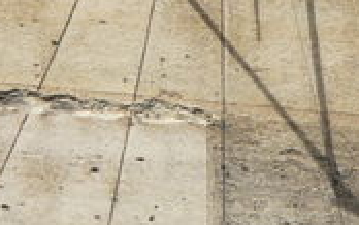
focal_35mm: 1252
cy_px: 14
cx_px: 231
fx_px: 12257
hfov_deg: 1.7
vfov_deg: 1.1
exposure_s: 1/320
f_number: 5
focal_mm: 72
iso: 64
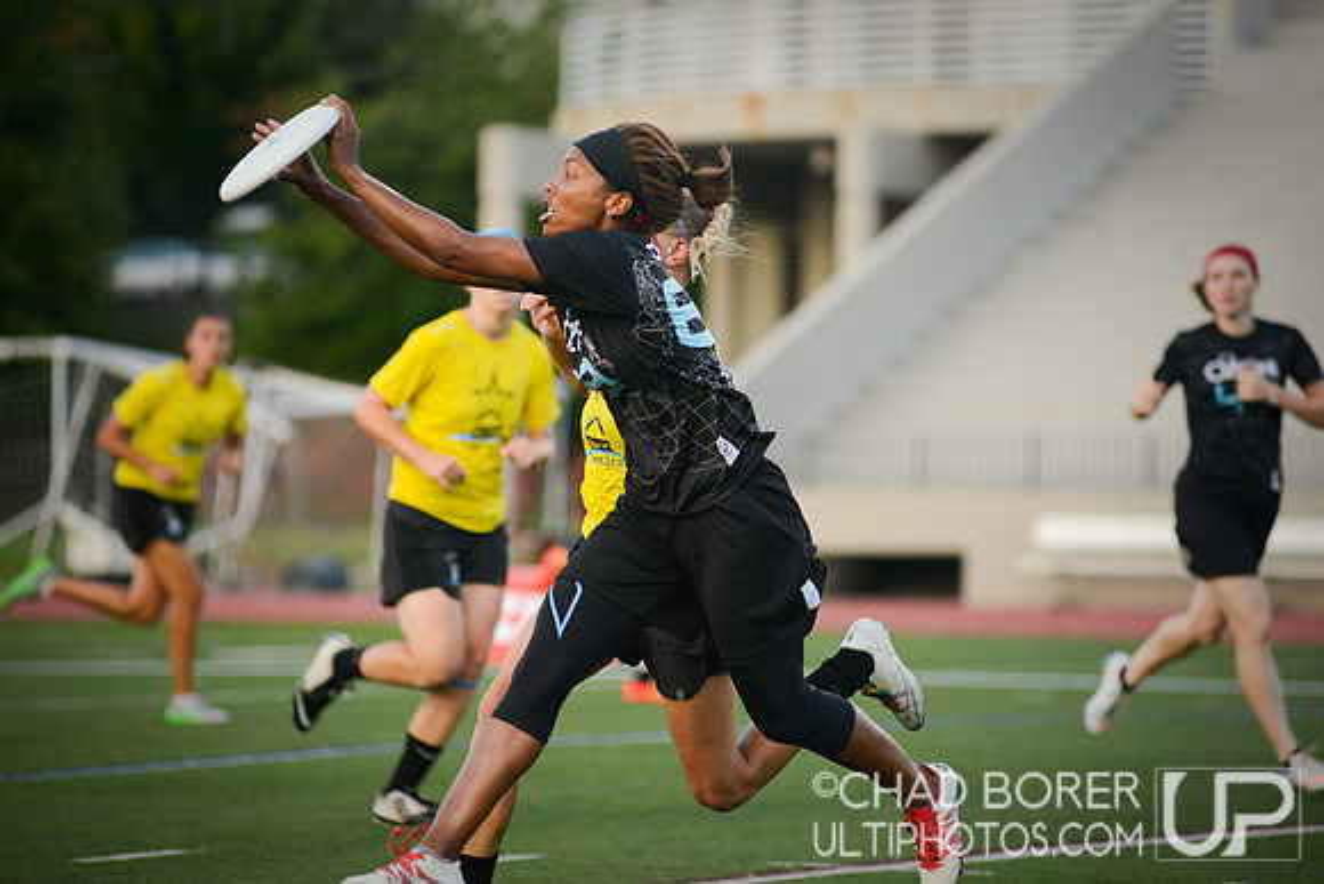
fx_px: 7357
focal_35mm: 200
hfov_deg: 10.3
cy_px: 442
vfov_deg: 6.9
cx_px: 662
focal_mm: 200
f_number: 3.5
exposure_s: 1/1250
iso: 1250
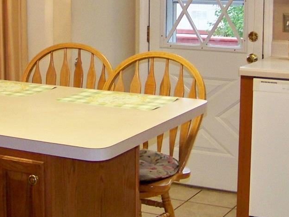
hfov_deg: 23.0
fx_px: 710
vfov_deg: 17.1
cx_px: 111
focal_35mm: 85
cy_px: 26
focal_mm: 5.85
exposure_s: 1/40
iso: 250
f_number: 2.8
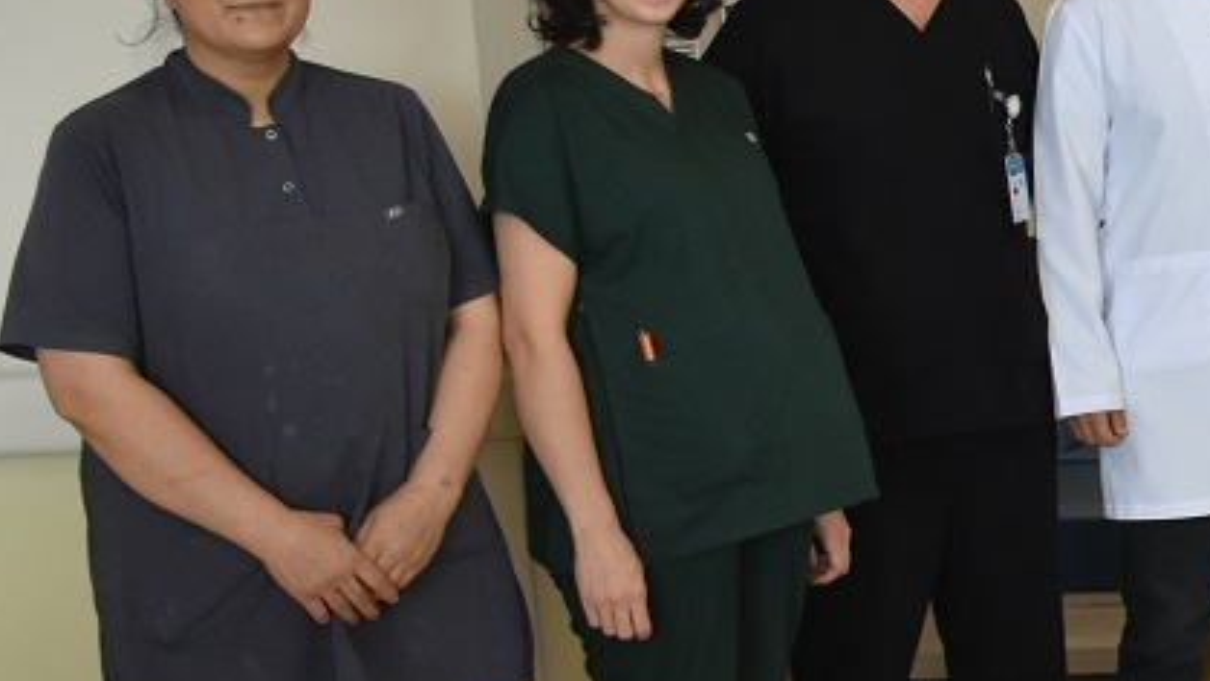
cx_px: 1831
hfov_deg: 19.3
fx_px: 3081
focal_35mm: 96
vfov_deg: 12.6
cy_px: 374
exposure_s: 1/100
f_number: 4.5
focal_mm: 20
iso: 800
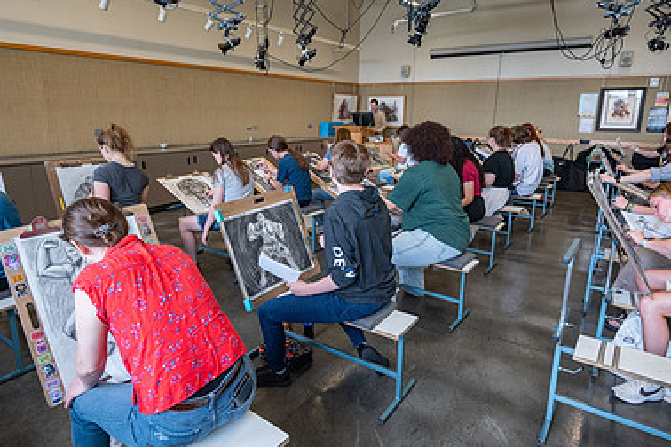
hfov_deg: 76.0
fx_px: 429
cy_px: 209
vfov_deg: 55.1
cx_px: 318
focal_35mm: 23
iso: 800
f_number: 4
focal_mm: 15
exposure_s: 1/200
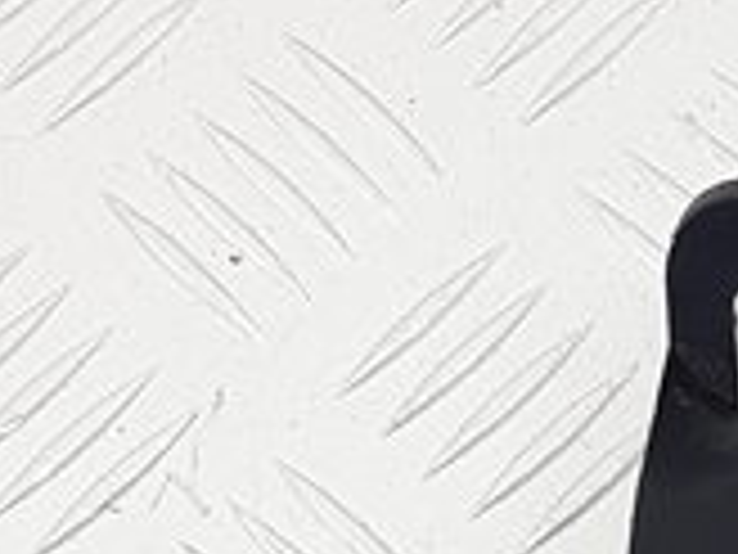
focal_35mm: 162
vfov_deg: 8.7
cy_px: 1099
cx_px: 927
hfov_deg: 11.9
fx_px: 3454
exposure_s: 1/100
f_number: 1.7
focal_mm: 4.2
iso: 64
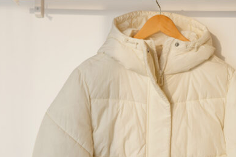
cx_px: 110
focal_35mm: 54
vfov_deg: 25.0
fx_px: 354
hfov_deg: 36.9
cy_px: 80
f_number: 3.5
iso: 125
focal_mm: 35
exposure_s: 1/200
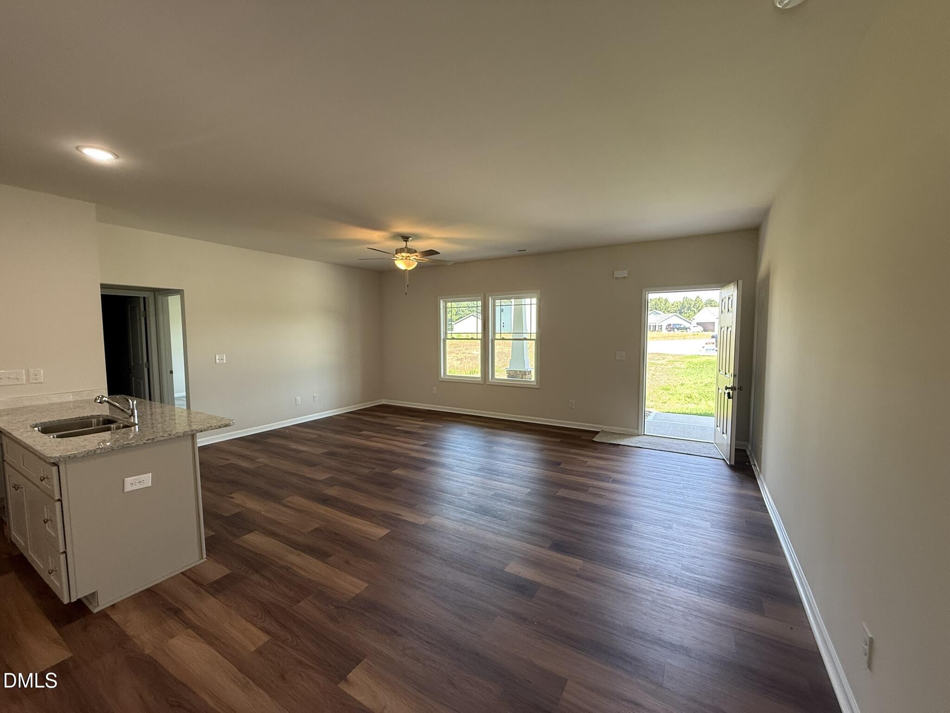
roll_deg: +0.0
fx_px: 384
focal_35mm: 14
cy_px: 356
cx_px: 475
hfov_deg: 102.1
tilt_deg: -2.6
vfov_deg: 85.7
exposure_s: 1/120
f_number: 2.2
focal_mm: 2.22
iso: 125
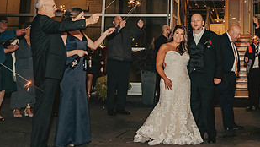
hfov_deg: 36.1
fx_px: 379
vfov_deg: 21.3
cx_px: 222
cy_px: 11
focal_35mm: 55
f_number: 4
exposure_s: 1/125
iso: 1250
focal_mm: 28
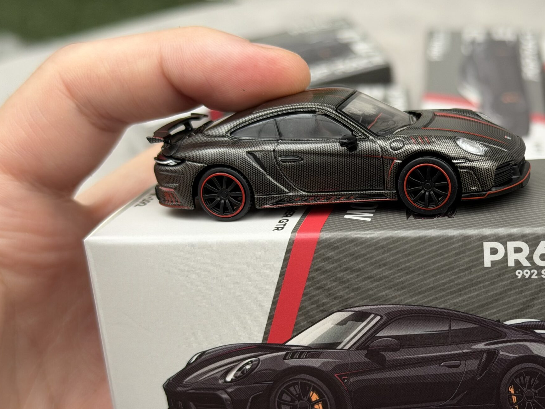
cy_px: 257
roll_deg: +5.6
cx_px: 395
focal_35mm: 71
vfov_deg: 20.7
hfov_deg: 27.1
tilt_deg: -39.7
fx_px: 1118
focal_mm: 6.76
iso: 50
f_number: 1.78
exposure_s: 1/122
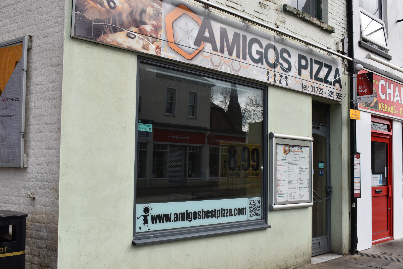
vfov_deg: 35.5
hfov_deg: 51.3
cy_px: 134
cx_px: 202
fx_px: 420
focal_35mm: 38
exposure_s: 1/200
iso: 100
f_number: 9
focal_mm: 25
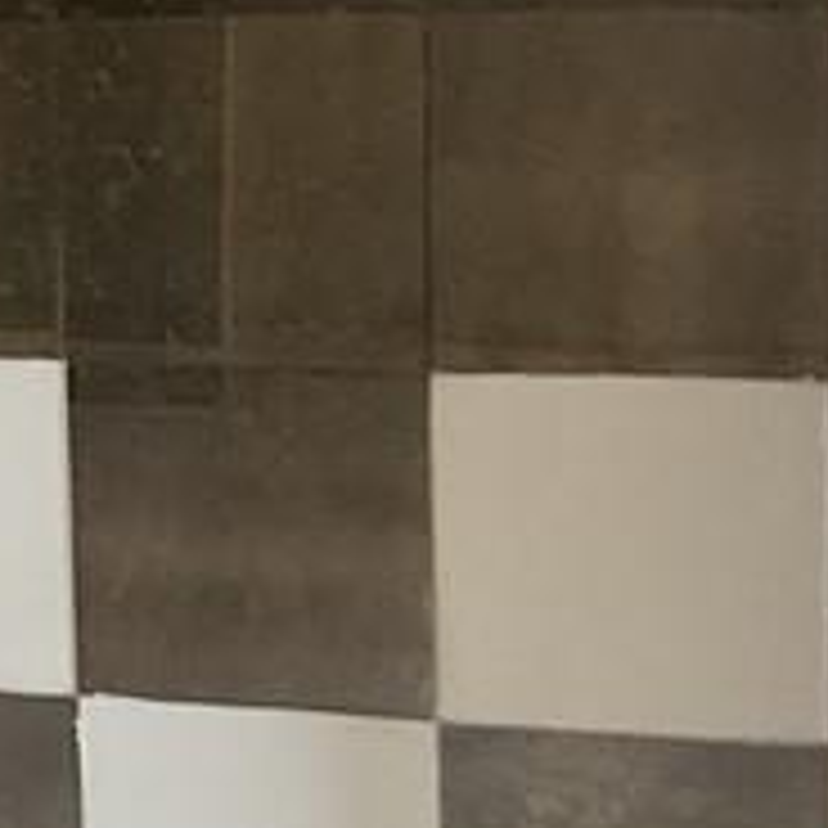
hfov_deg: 10.9
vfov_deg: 12.2
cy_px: 320
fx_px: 3870
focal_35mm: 143
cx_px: -914
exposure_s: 1/60
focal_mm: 3
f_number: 1.8
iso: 80
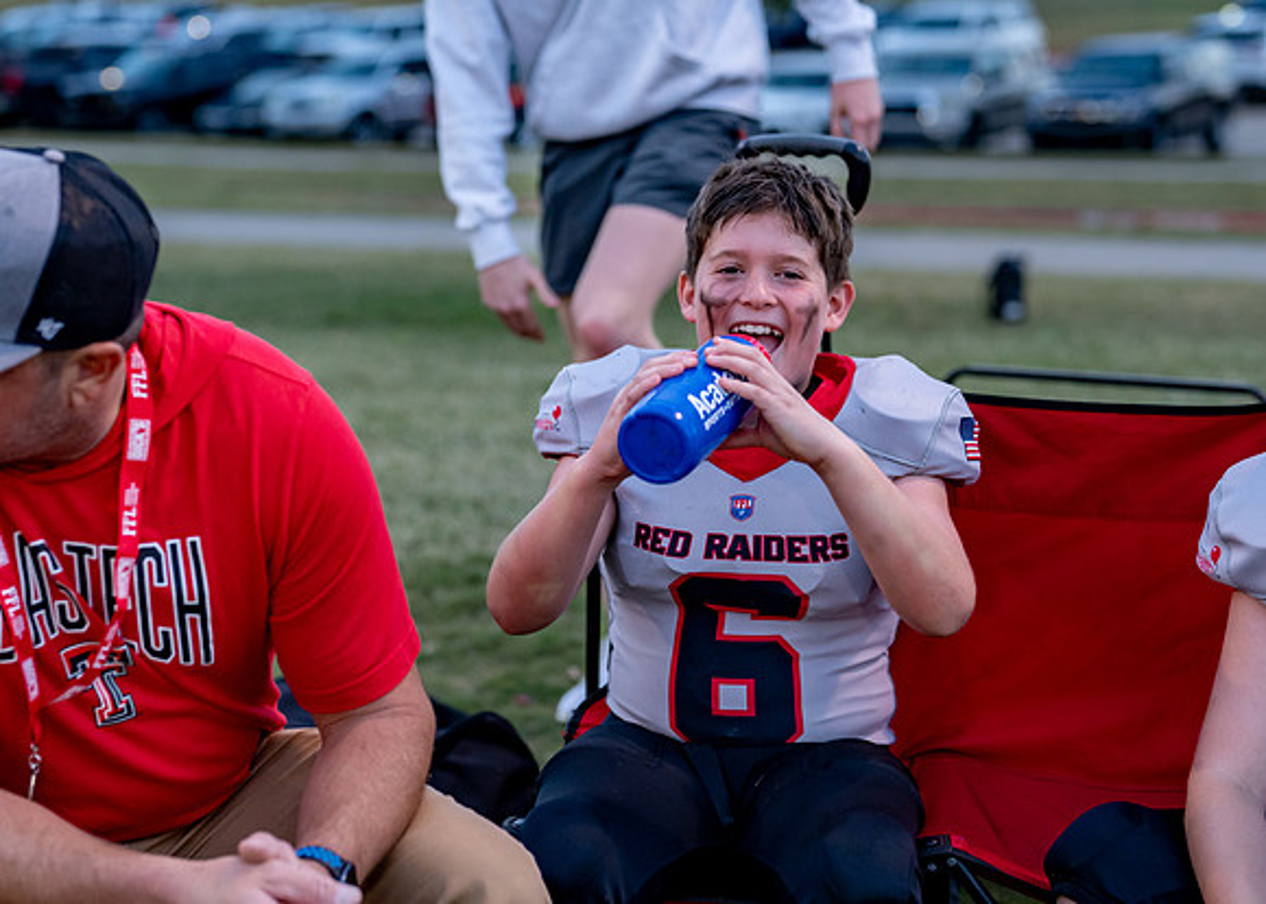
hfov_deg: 24.9
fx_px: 2863
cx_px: 566
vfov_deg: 17.9
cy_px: 390
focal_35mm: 80
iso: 640
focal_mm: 50
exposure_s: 1/500
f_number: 2
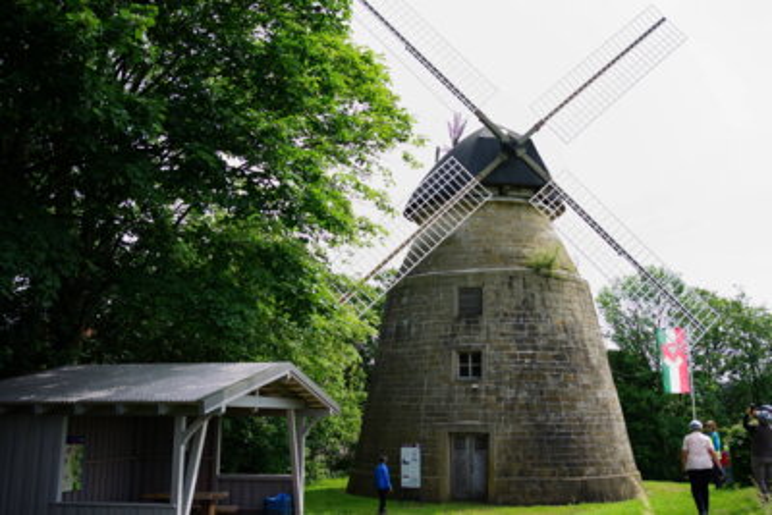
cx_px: 386
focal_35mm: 35
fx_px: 751
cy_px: 258
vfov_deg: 37.9
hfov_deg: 54.4
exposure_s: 1/400
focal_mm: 35
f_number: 2.8
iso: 100
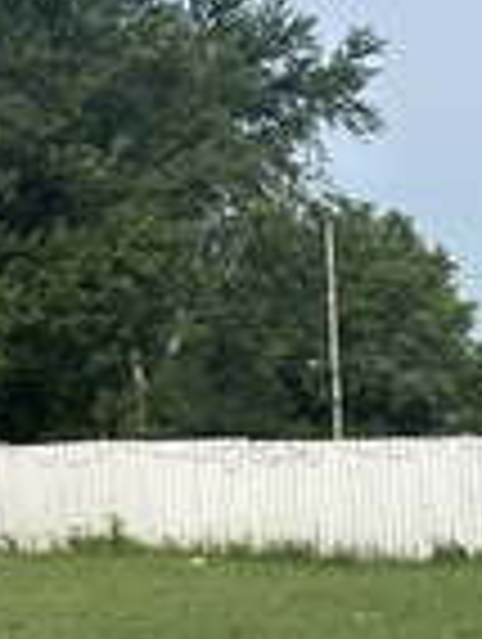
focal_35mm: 81
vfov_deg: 24.1
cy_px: 324
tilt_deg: +4.8
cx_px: 171
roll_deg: +0.5
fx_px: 1499
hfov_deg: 18.2
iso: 80
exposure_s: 1/5263
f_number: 1.78
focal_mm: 6.86
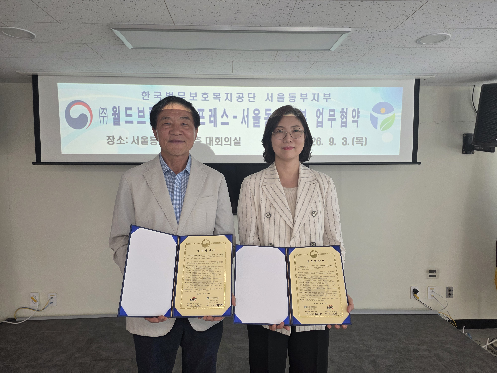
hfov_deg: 73.9
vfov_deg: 58.9
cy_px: 186
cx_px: 248
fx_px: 330
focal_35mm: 23
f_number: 1.7
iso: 100
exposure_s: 1/120
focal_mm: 6.25
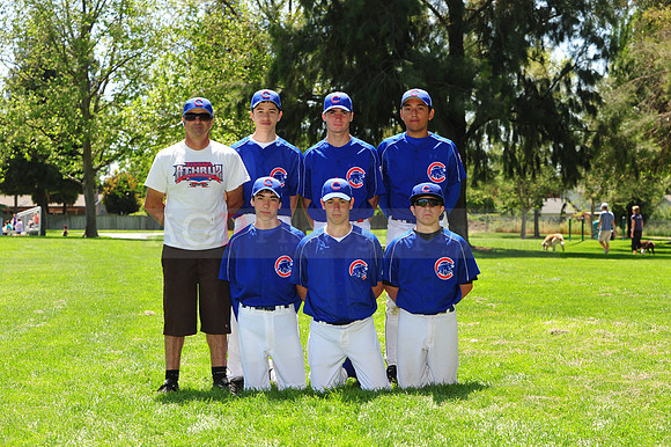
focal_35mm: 86
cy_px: 224
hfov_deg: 23.7
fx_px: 1602
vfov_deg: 15.9
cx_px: 336
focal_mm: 86
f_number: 7.1
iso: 200
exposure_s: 1/250
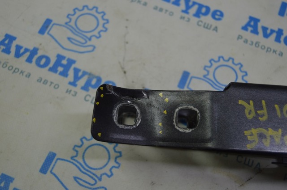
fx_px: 406
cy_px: 95
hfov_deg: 38.9
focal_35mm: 51
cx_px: 144
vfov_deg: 26.4
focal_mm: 34
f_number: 4.5
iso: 400
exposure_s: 1/80
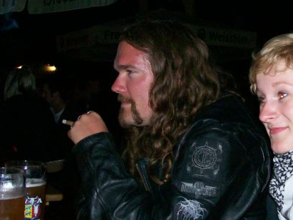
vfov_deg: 21.0
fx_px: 592
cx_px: 212
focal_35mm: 70
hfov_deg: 27.5
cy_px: 103
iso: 140
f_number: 2.7
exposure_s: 1/64
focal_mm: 6
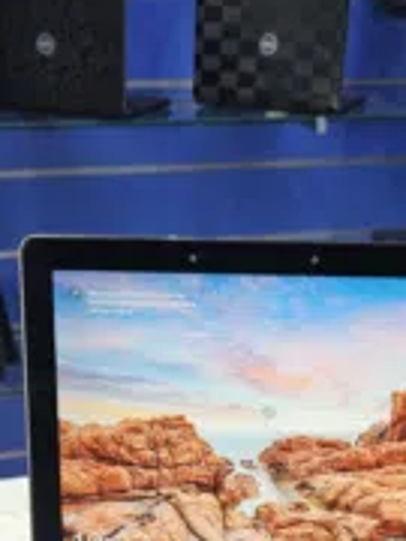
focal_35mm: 51
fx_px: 798
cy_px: 583
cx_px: 307
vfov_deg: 33.2
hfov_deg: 28.1
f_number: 1.7
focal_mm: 6.3
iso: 100
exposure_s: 1/100
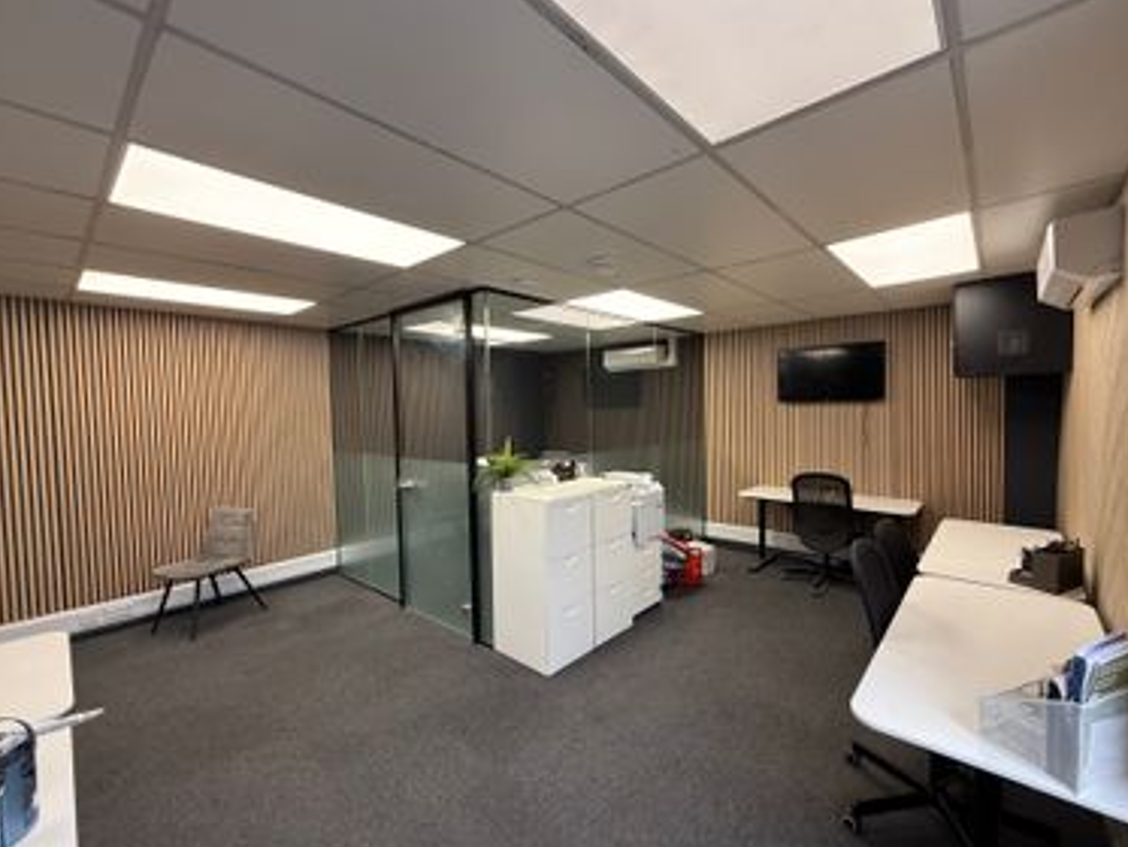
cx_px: 587
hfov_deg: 98.1
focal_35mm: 15
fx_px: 489
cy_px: 430
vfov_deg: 81.8
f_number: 2.2
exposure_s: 1/100
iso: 160
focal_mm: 2.22
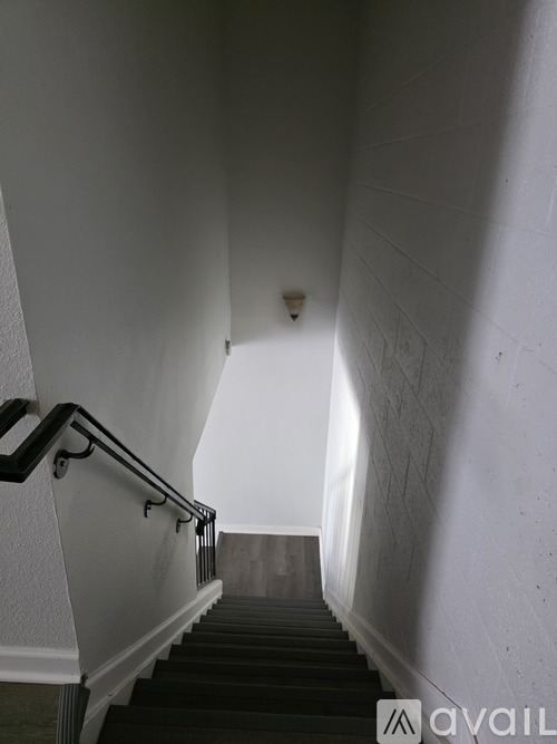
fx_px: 494
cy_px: 372
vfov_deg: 73.9
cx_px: 278
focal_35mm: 23
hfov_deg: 58.9
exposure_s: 1/120
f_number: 1.7
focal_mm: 6.3
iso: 1250
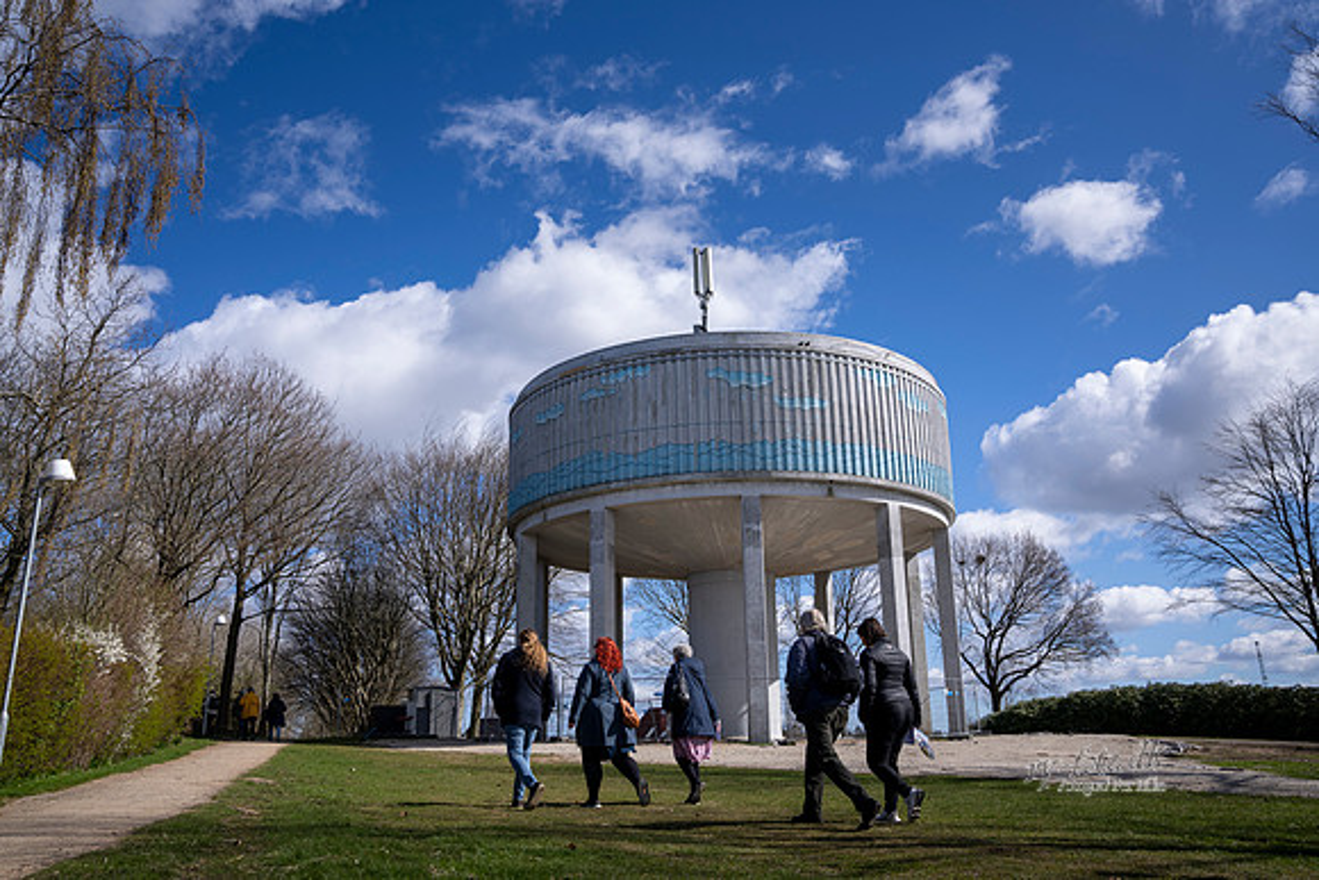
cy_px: 440
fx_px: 1026
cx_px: 660
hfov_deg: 65.5
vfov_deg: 46.4
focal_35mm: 28
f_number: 5.6
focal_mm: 28
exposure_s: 1/1000
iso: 200
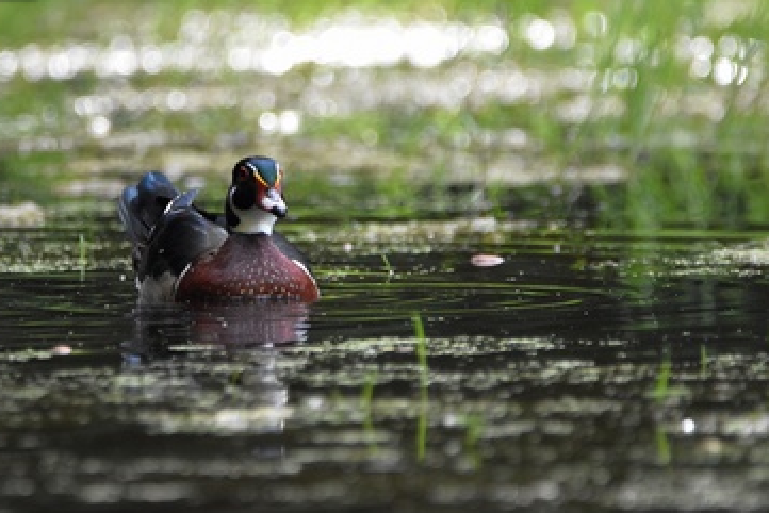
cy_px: 254
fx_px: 21817
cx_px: 337
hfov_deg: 2.0
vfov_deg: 1.3
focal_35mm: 1021
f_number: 6.3
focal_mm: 600
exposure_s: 1/1000
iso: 2200
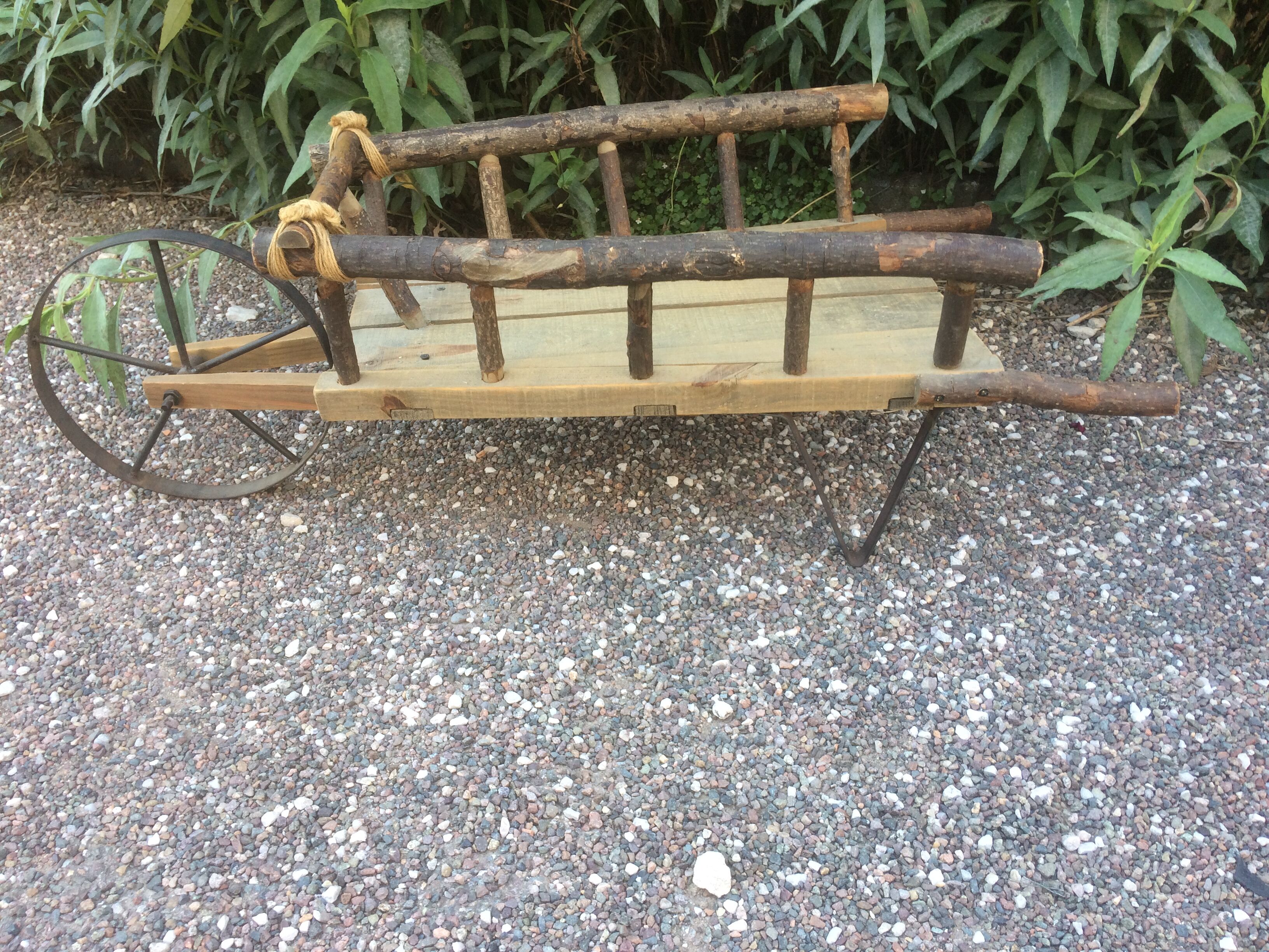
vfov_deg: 48.2
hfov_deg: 61.7
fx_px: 1063
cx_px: 634
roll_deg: -1.2
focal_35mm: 29
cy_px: 476
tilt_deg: -33.8
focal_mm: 4.15
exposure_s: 1/50
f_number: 2.2
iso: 40
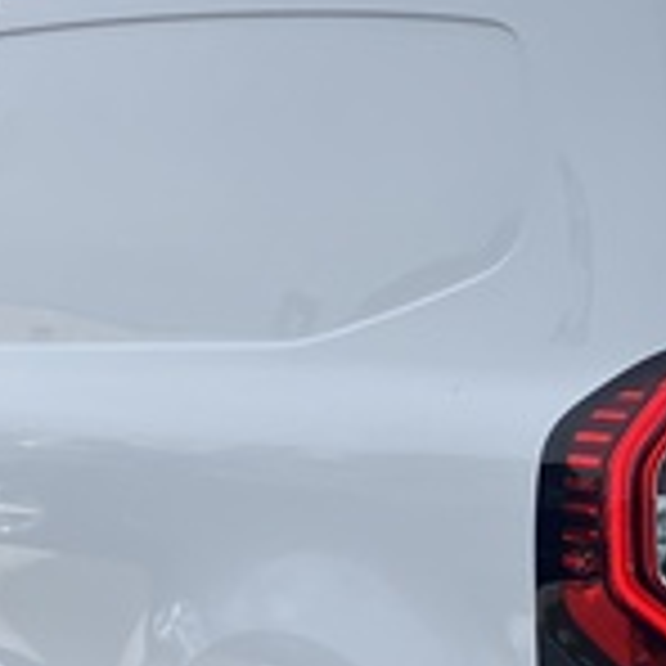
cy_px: 360
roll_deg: +1.3
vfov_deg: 13.0
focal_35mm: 134
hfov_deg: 13.0
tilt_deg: -5.4
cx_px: 549
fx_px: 2917
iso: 32
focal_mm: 3.99
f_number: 1.8
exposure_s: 1/2433
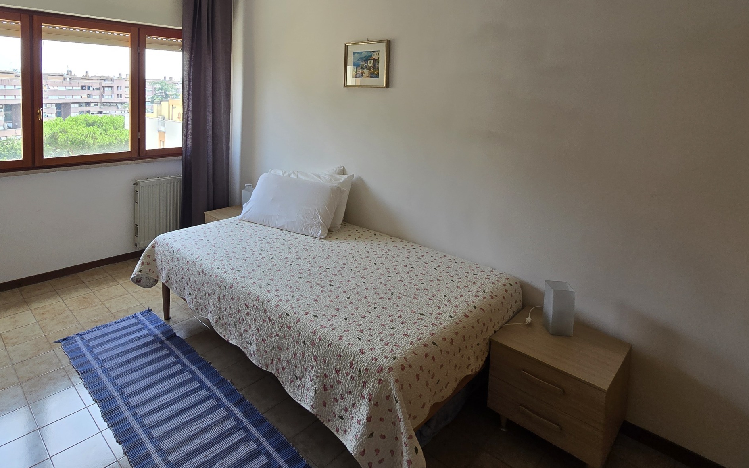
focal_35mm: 19
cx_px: 295
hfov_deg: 86.8
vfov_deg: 59.1
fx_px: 388
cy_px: 120
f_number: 2.2
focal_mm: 2.2
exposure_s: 1/129
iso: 50
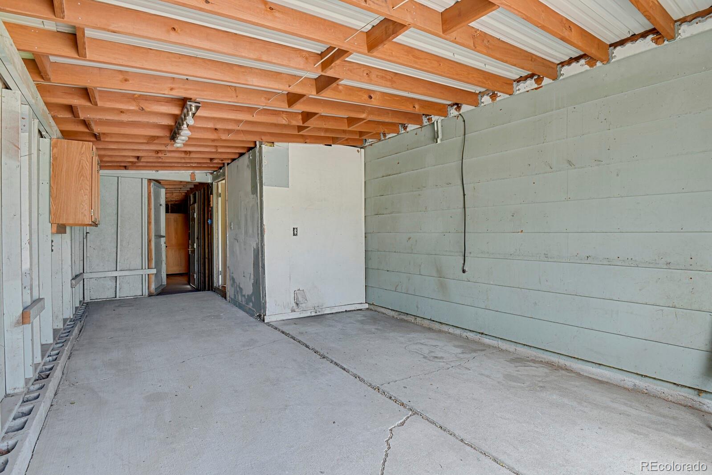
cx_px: 356
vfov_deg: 70.4
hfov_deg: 93.3
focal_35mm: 17
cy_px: 238
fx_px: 336
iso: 5600
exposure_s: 1/20
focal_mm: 17
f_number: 8
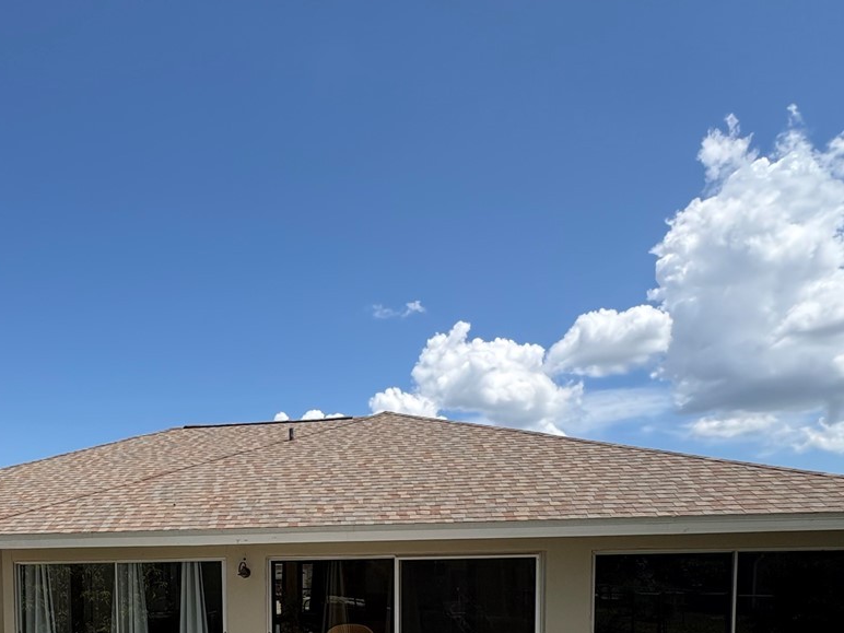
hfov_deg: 58.6
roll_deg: +1.3
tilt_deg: -2.6
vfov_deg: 42.6
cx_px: 215
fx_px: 707
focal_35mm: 29
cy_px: 612
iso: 50
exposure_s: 1/2083
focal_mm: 2.22
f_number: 2.2
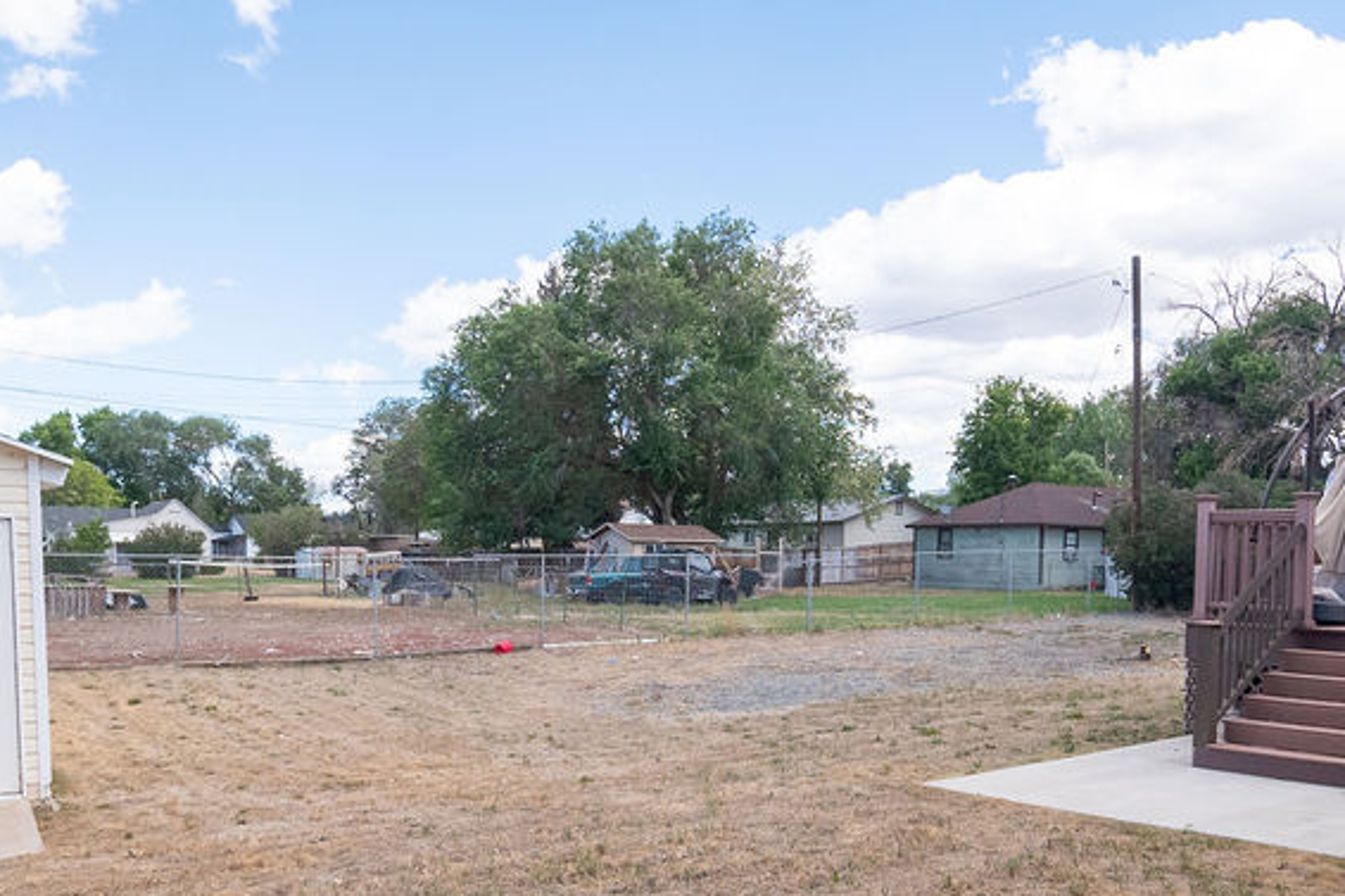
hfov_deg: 60.3
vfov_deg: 41.3
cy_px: 652
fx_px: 1158
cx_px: 699
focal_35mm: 31
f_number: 5
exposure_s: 1/1600
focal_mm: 11.5
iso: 500
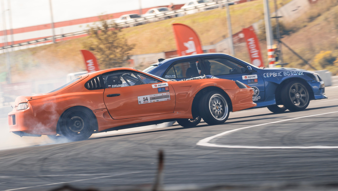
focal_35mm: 298
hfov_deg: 7.2
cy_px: 84
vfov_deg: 4.1
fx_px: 2675
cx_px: 147
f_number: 9
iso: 200
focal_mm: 160
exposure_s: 1/125
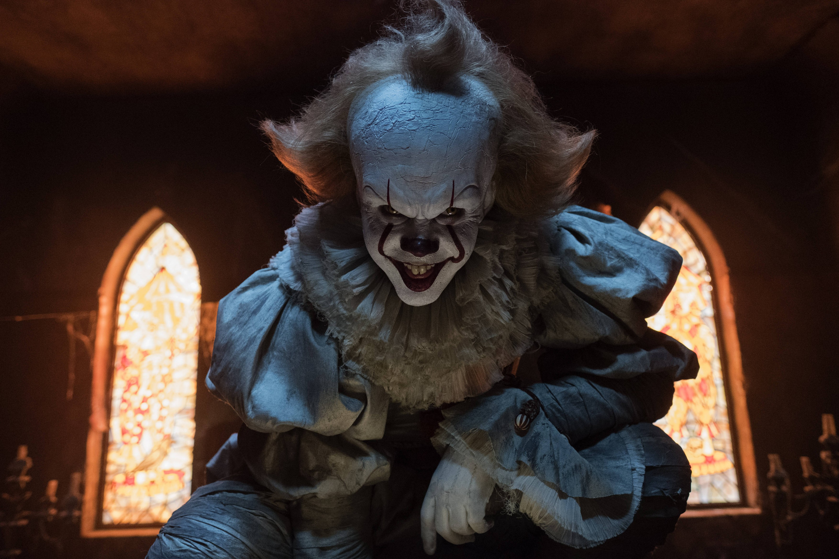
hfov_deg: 73.7
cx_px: 420
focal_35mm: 24
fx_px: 559
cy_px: 280
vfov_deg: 53.1
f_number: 2.2
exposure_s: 1/125
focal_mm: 16
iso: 3200
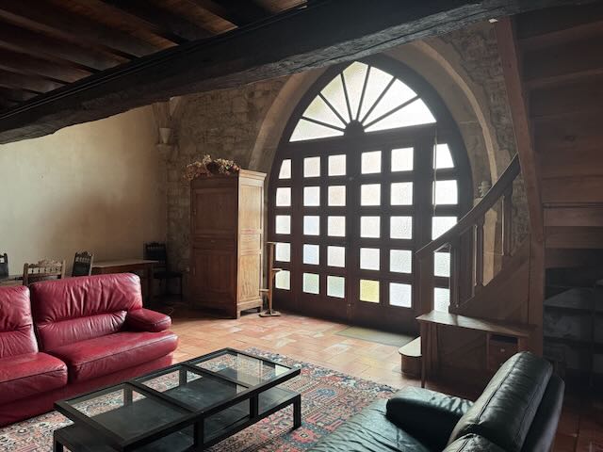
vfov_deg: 56.8
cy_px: 226
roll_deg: -1.2
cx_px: 302
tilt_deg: -0.7
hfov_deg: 71.6
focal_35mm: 24
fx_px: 418
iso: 250
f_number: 1.78
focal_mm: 6.76
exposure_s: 1/60
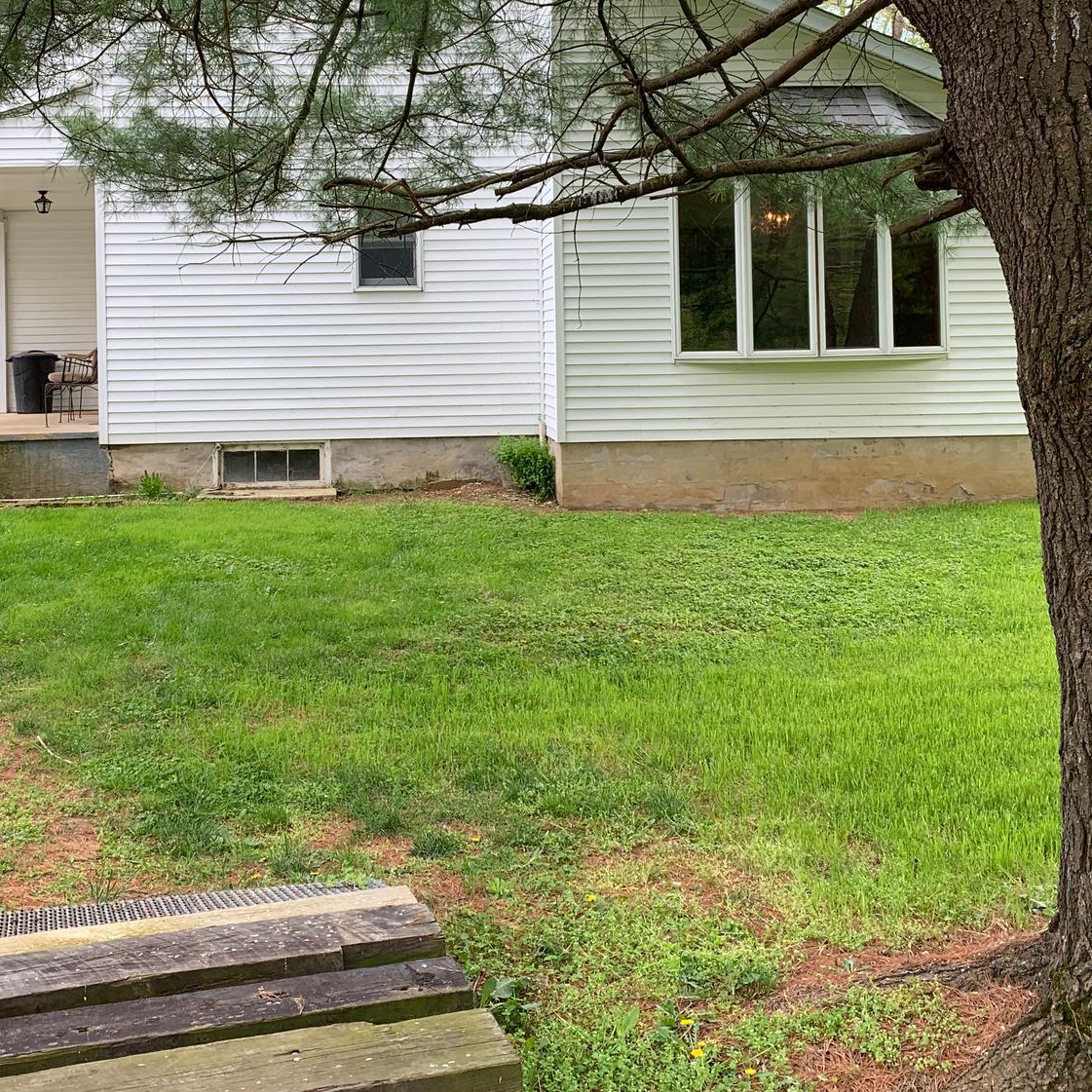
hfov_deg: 39.9
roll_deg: +1.3
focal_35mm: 42
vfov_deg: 39.5
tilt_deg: +1.0
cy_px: 352
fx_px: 1499
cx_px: 448
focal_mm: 4.25
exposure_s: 1/288
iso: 25
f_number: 1.8
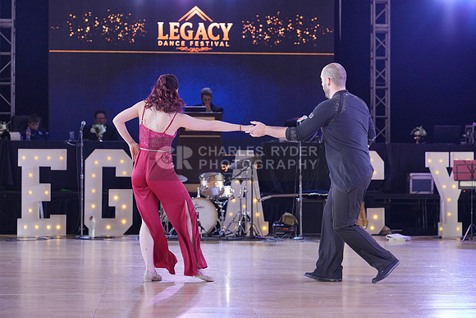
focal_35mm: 95
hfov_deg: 21.5
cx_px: 238
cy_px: 159
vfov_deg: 14.4
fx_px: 1256
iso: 2500
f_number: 4
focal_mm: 95
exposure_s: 1/500
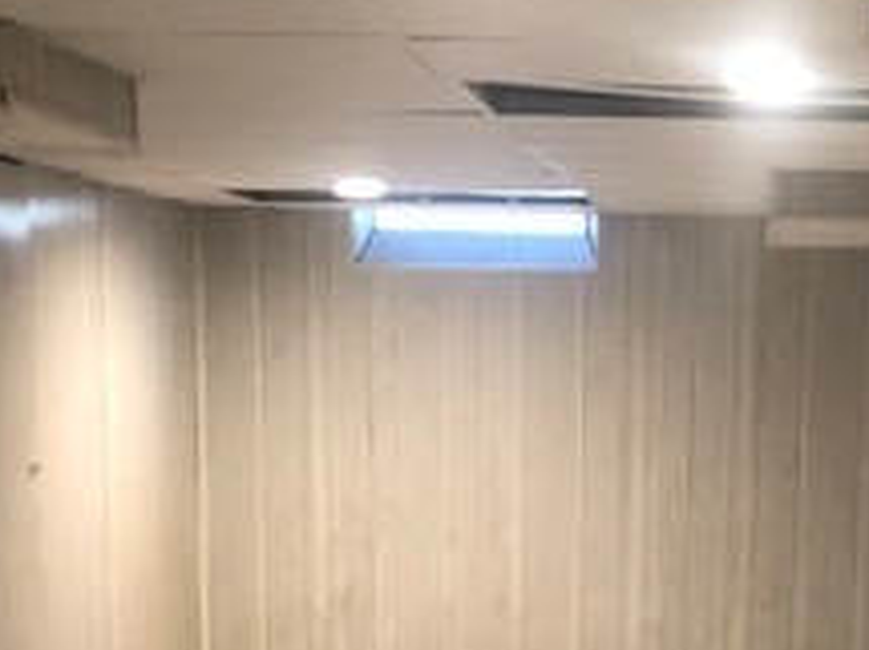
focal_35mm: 87
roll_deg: -0.8
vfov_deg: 16.3
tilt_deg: -12.6
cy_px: 787
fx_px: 2183
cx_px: 588
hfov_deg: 22.4
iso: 100
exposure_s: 1/15
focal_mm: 4
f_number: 1.8
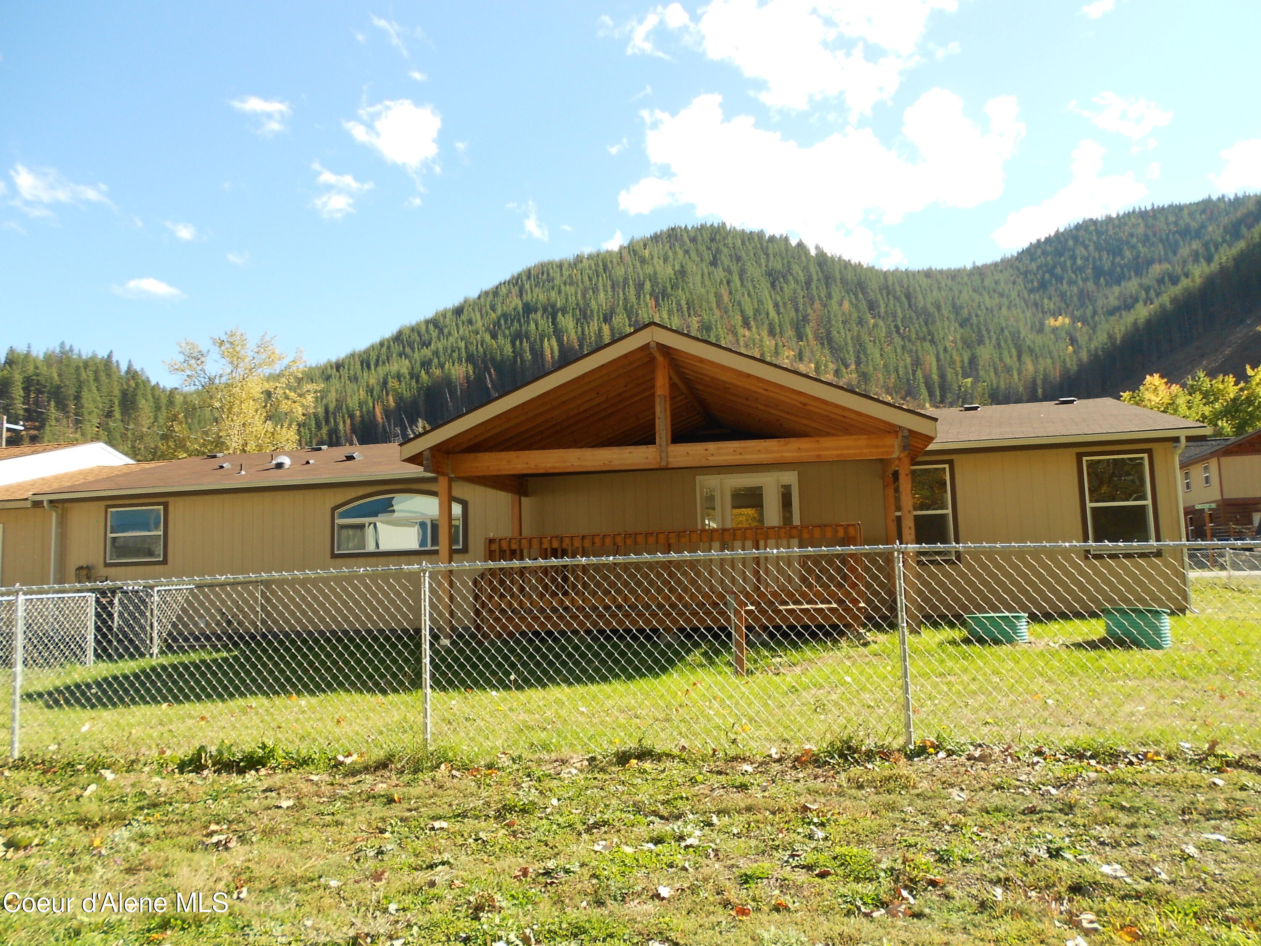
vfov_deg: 53.1
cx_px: 630
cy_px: 473
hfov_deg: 67.3
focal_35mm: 26
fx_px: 947
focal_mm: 4.6
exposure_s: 1/320
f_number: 3.2
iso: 80
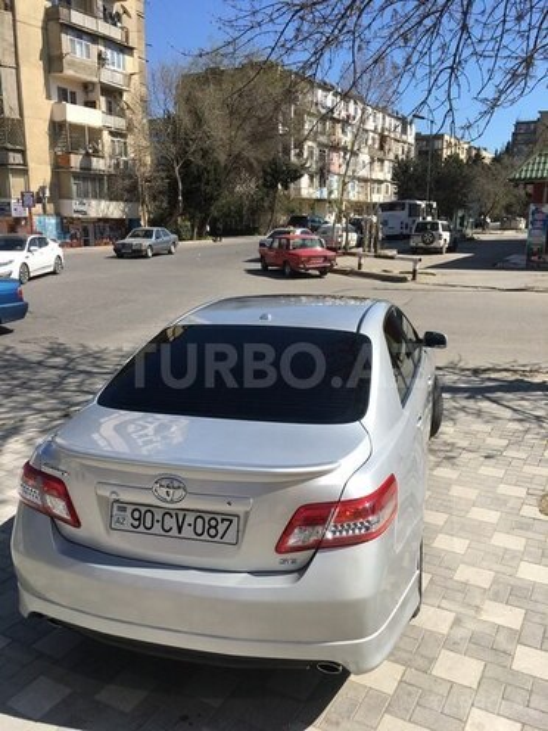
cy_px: 366
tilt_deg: -13.9
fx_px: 612
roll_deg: -0.6
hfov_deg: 48.2
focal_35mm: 29
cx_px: 274
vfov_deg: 61.7
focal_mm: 4.15
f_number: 2.2
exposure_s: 1/1374
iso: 25
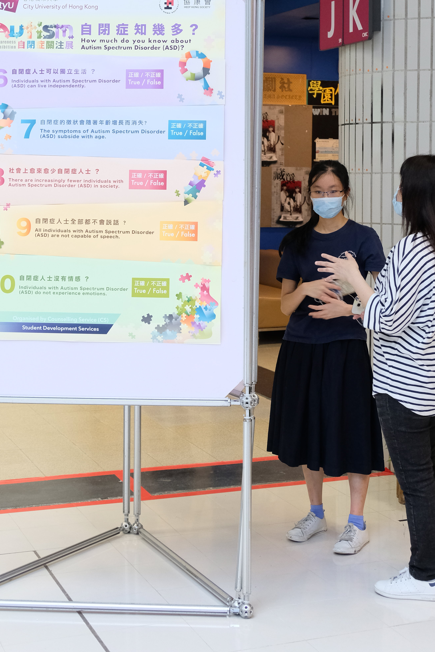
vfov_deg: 31.2
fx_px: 1160
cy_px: 218
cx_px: 240
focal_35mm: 64
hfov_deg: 21.2
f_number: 4.2
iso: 1600
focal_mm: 27.9
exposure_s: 1/60
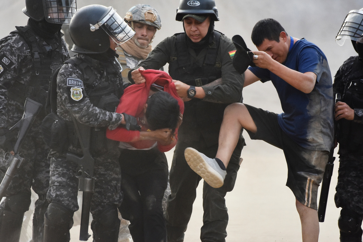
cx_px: 182
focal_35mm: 345
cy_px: 121
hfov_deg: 6.0
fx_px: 3477
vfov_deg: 4.0
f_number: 5.3
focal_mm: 230
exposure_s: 1/800
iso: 1000
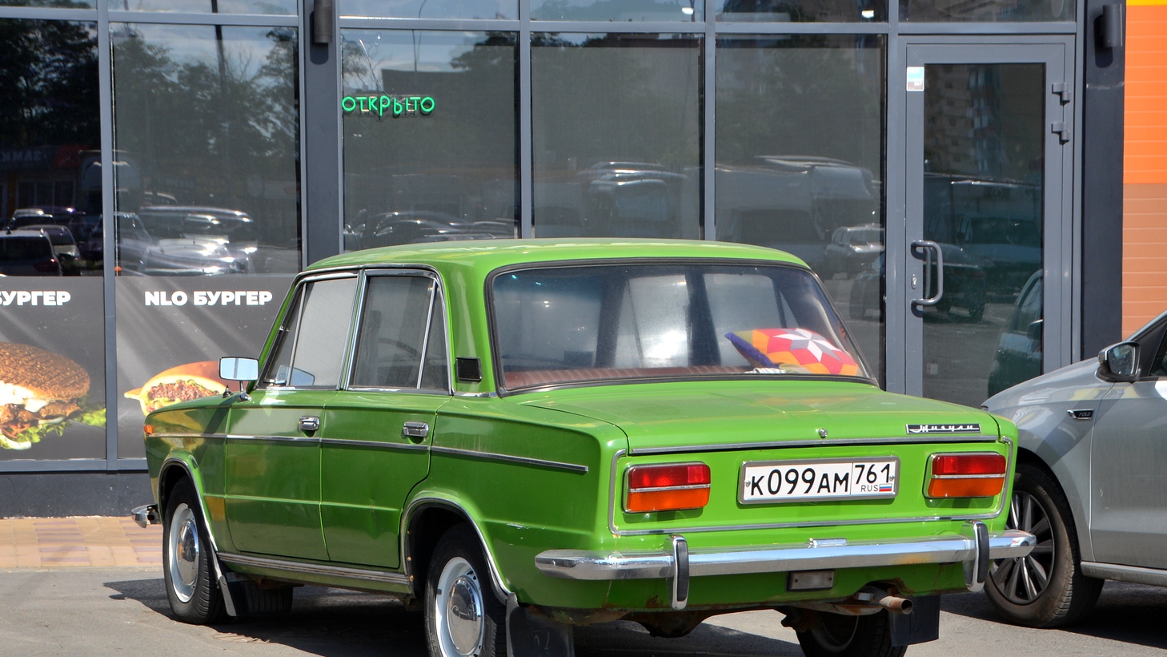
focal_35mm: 84
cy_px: 372
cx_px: 591
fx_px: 2599
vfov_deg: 14.4
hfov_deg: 25.3
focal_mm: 52
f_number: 8
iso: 110
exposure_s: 1/250
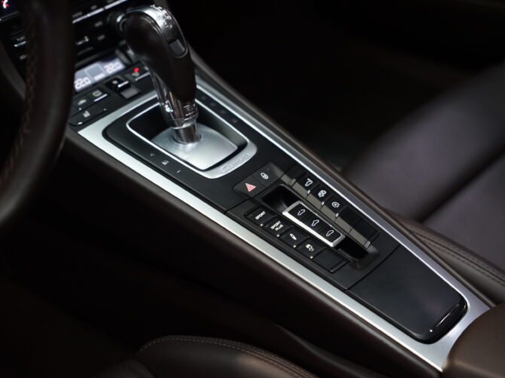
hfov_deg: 26.2
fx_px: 1085
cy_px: 188
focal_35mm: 74
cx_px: 259
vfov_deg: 19.8
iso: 1600
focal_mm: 67.4
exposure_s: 1/80
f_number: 2.8
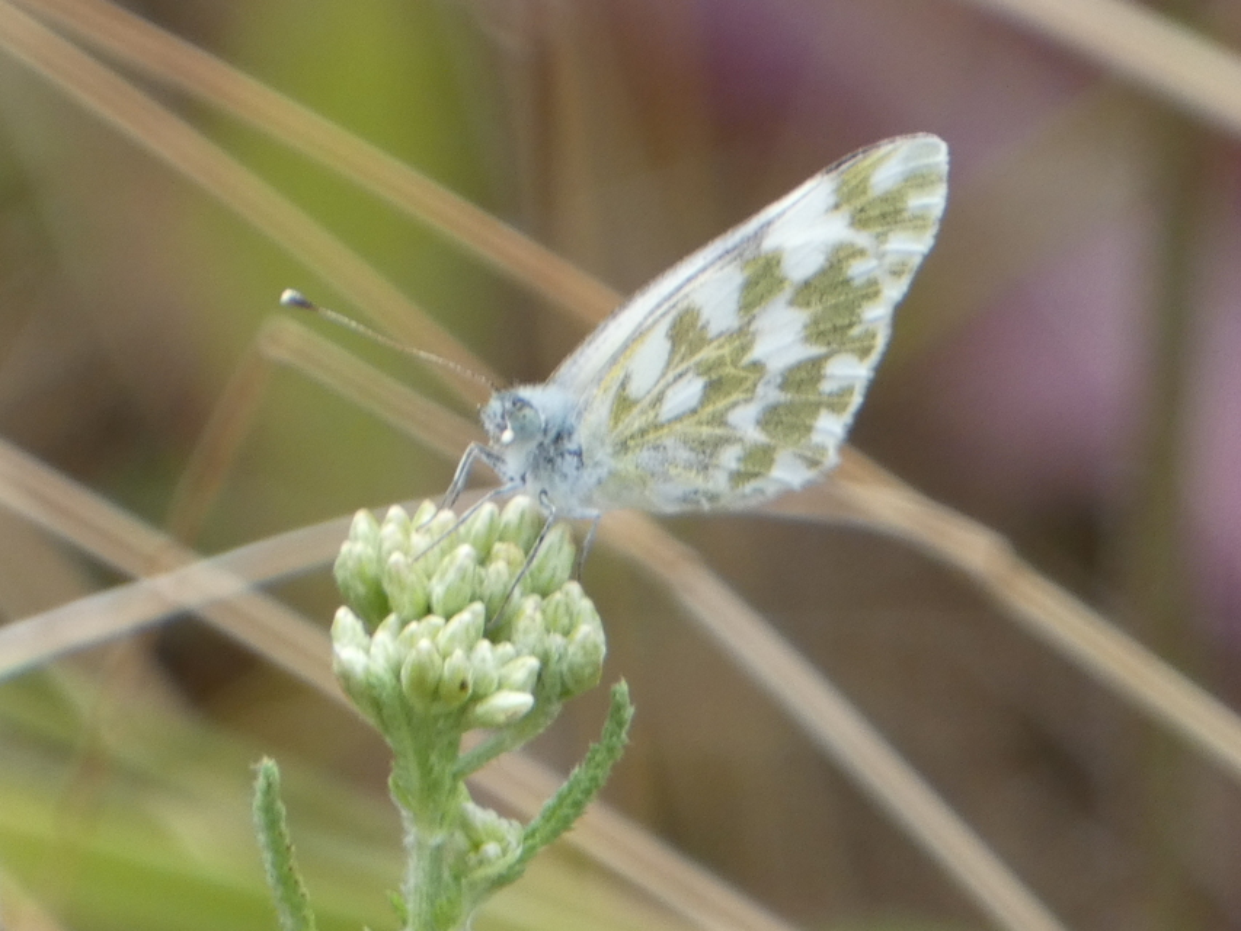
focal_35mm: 976
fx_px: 34995
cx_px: 620
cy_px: 466
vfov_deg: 1.5
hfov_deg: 2.0
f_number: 5.6
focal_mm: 174.8
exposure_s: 1/125
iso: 160
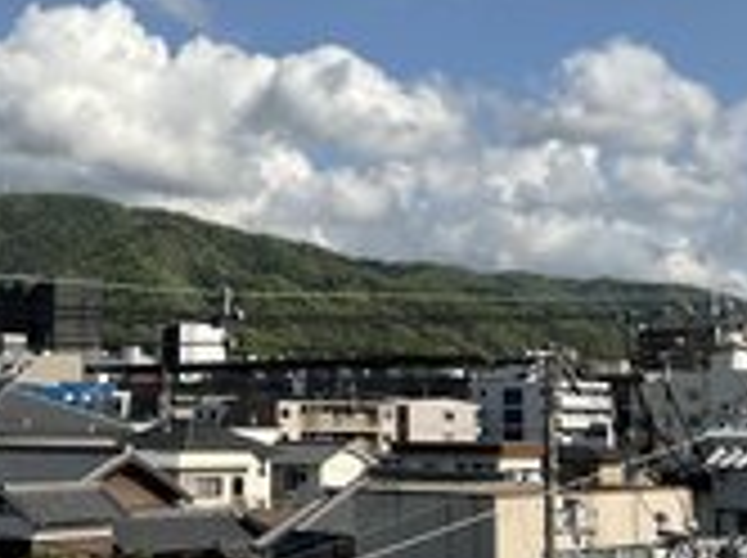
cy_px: 230
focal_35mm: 70
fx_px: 1508
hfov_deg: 27.8
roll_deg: +0.8
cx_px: 297
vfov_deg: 20.9
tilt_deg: +10.3
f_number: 1.8
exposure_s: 1/2959
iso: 16
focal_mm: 3
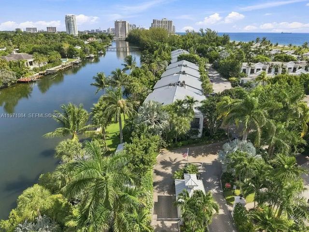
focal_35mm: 24
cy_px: 116
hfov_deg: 71.6
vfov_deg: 56.8
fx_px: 214
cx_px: 154
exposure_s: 1/5000
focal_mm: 8.7
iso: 330
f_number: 1.8
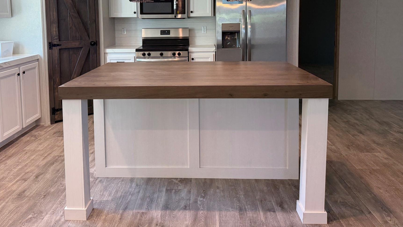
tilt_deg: -4.3
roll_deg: +1.0
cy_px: 48
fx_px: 331
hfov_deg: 62.5
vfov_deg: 36.6
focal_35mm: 31
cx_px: 180
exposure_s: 1/120
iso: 100
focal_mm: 6.76
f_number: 1.78
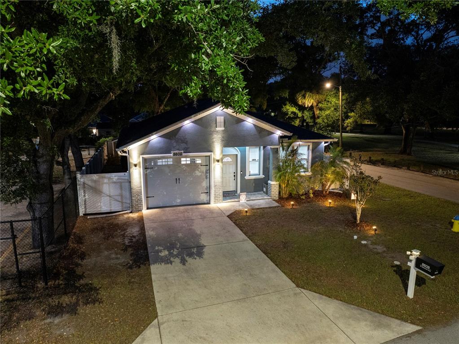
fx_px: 318
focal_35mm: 24
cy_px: 172
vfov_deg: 56.8
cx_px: 230
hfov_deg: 71.6
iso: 800
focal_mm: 12.29
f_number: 2.8
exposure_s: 1/4
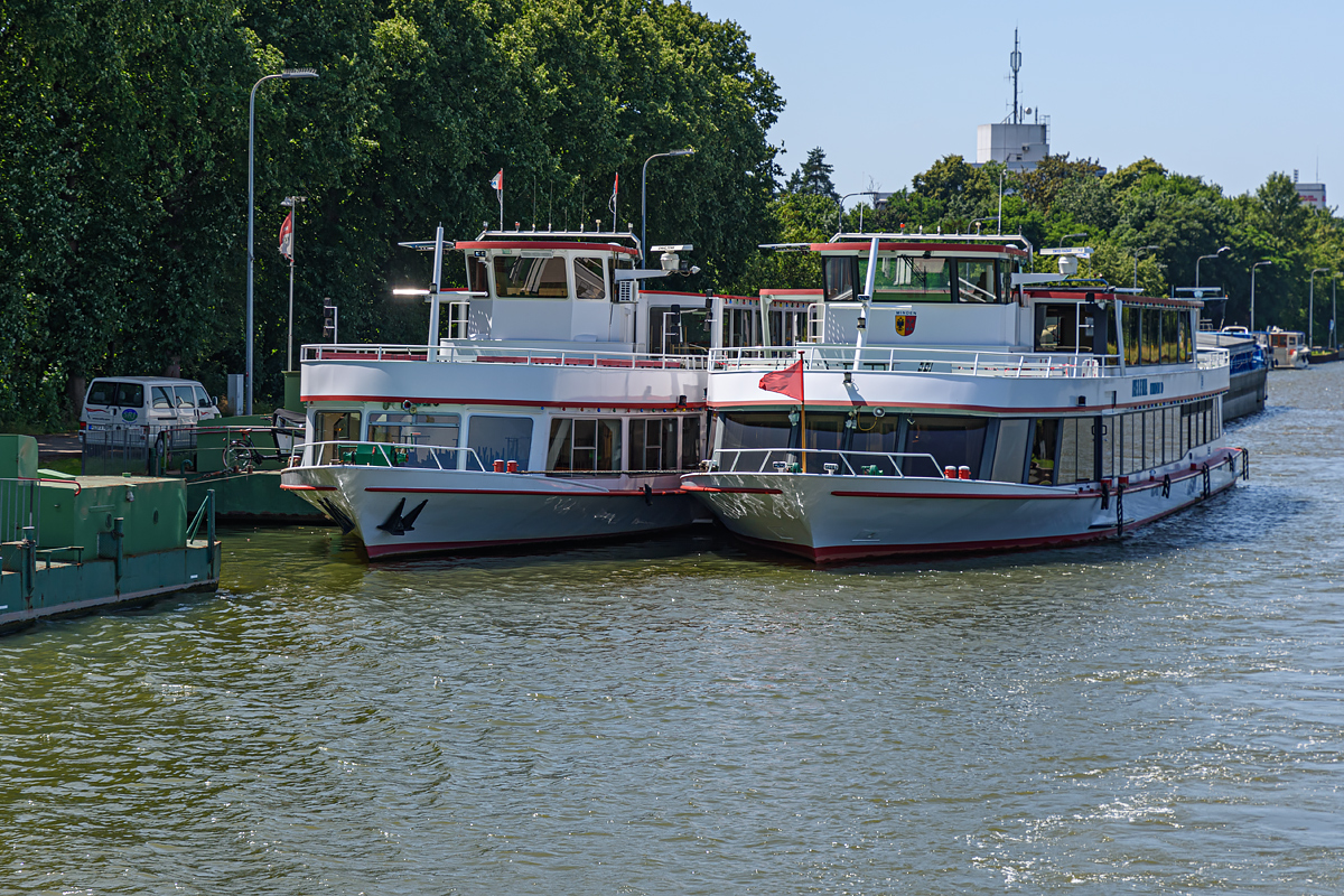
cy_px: 448
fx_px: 3136
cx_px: 672
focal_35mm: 84
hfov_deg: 24.2
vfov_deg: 16.3
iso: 100
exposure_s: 1/400
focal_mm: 56
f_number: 7.1
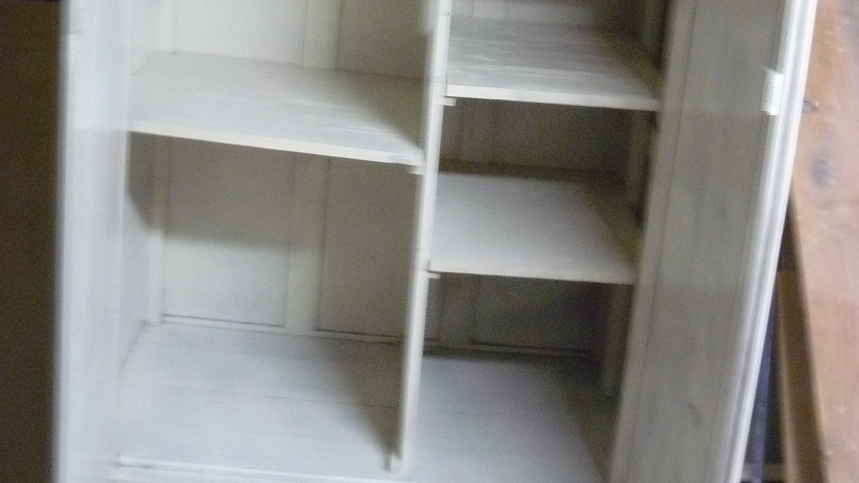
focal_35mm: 55
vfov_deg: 20.7
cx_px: 428
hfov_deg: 37.9
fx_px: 1253
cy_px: -65
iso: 400
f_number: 2.8
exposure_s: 1/13
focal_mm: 6
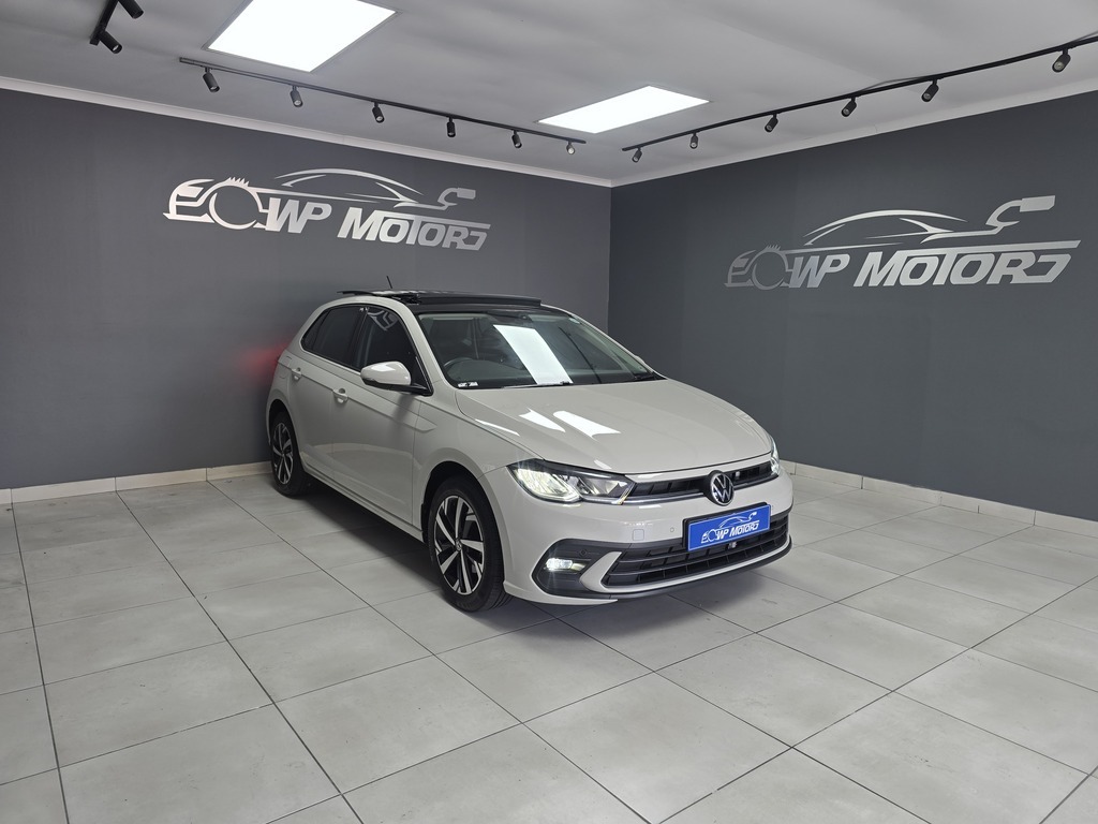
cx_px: 549
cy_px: 412
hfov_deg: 73.9
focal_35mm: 23
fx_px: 730
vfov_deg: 58.9
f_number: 1.7
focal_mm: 6.3
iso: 40
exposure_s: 1/100
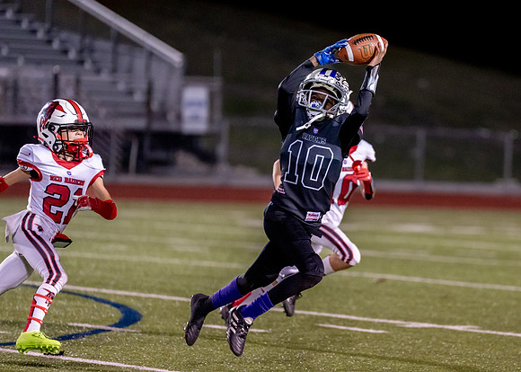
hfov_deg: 7.3
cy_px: 202
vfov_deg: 5.2
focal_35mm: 277
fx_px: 4100
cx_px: 367
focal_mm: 200
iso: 2500
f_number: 2.8
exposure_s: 1/1000
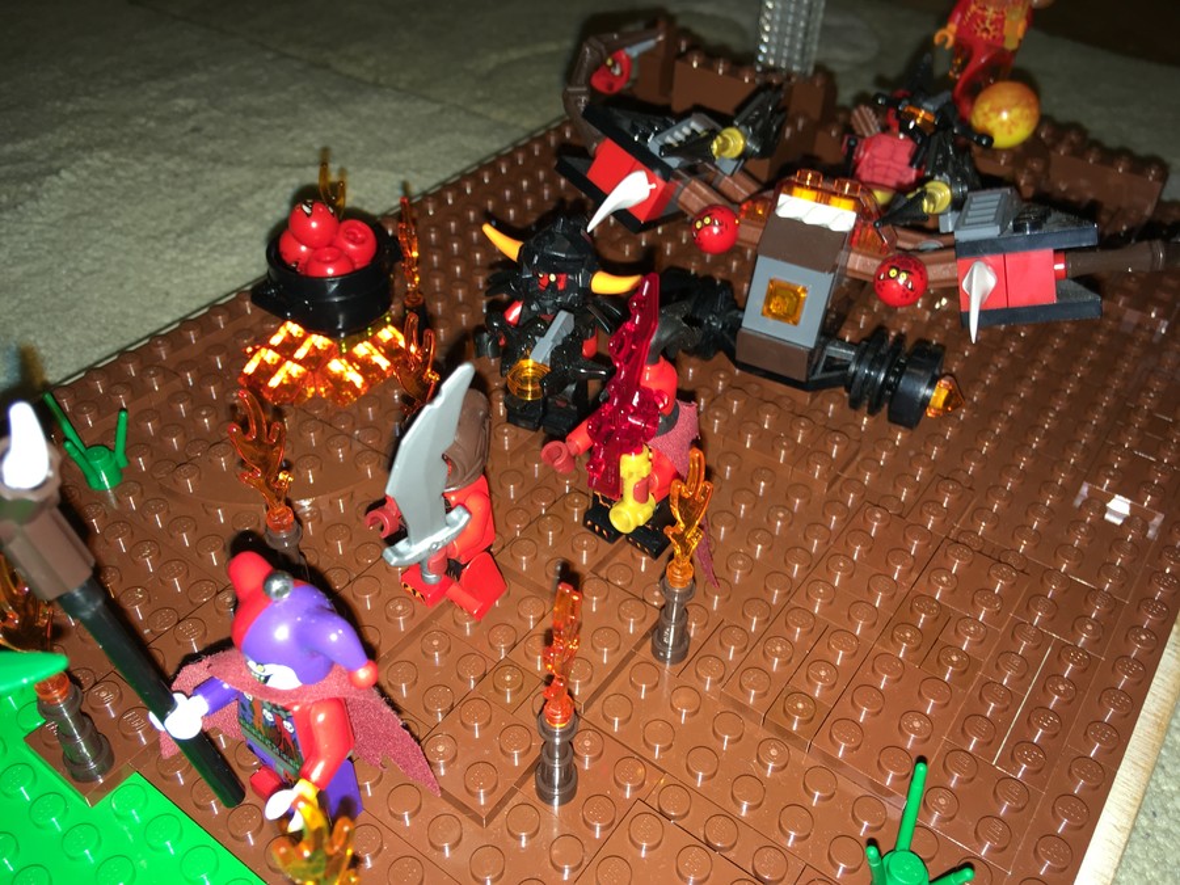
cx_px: 590
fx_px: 989
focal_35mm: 29
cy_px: 442
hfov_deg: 61.7
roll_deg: -3.0
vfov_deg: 48.2
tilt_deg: -41.2
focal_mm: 4.15
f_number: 2.2
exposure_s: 1/21
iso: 25
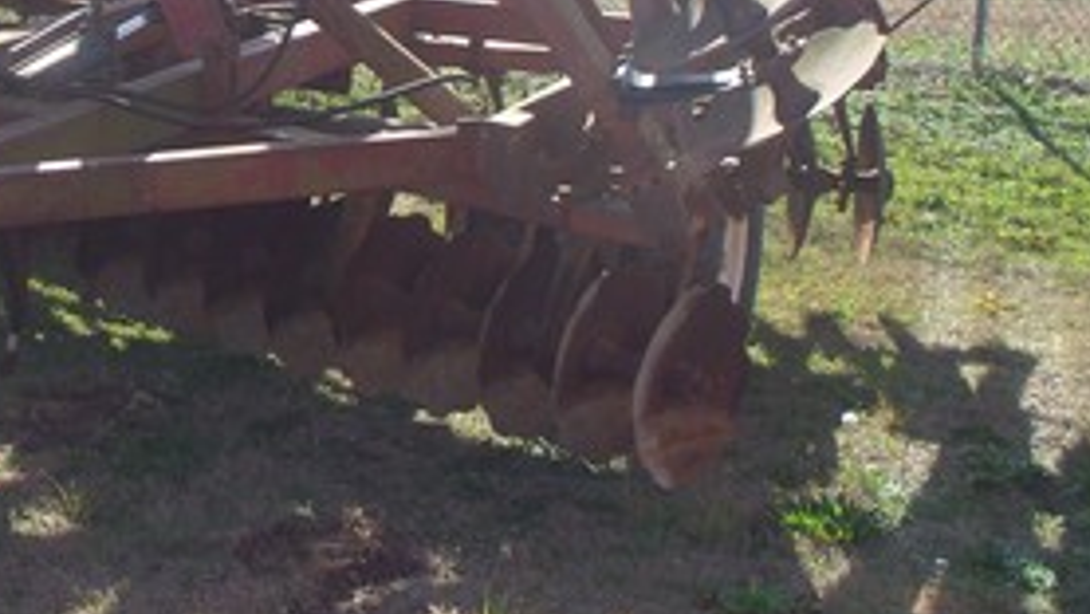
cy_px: -83
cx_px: 130
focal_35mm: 75
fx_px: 2168
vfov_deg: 15.6
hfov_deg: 27.3
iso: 80
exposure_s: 1/500
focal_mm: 7.54
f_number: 2.8
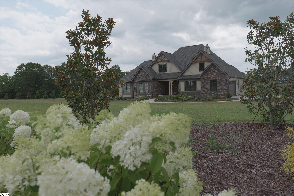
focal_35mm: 24
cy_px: 98
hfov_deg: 73.7
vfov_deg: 53.1
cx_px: 147
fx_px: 196
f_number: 8
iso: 640
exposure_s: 1/800
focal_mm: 24
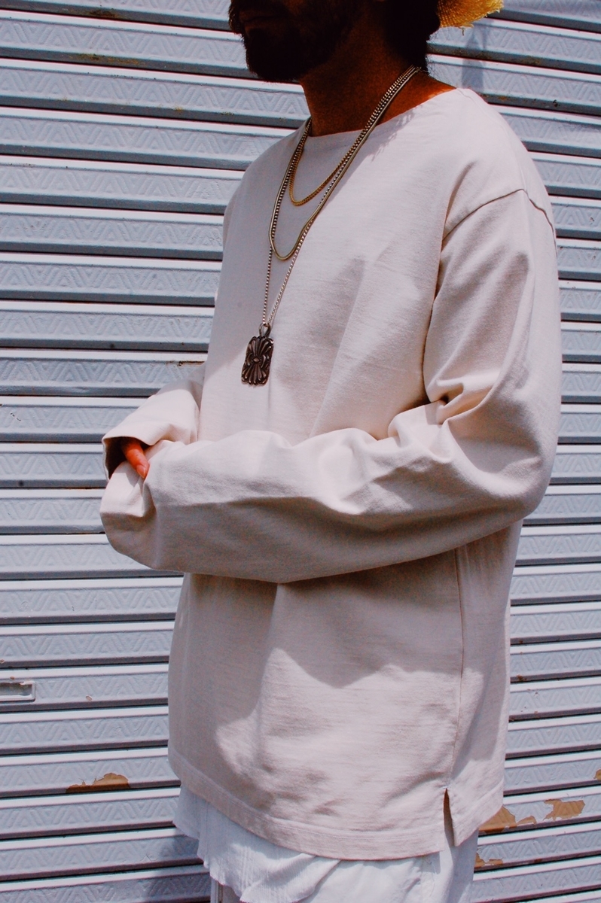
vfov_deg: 37.9
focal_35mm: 52
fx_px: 1317
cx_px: 300
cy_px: 452
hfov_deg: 25.7
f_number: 16
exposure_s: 1/1000
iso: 800
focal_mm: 35
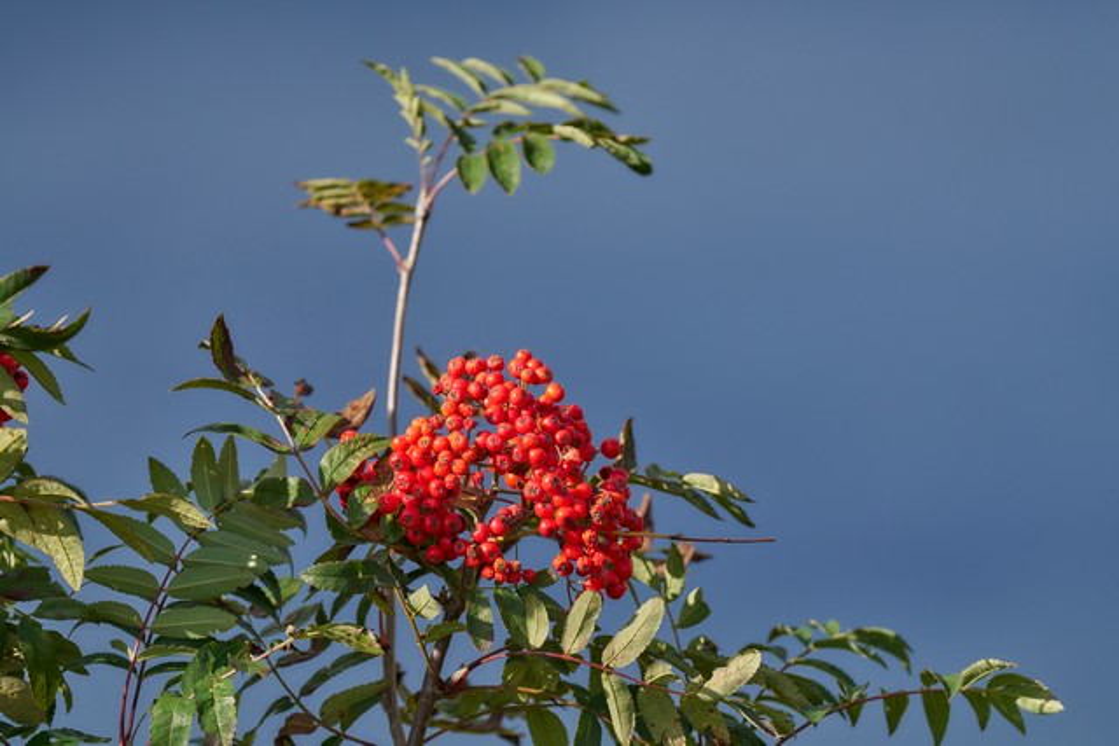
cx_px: 560
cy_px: 373
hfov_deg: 5.4
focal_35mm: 381
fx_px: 11845
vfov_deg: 3.6
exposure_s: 1/2000
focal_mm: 381
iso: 400
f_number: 4.5
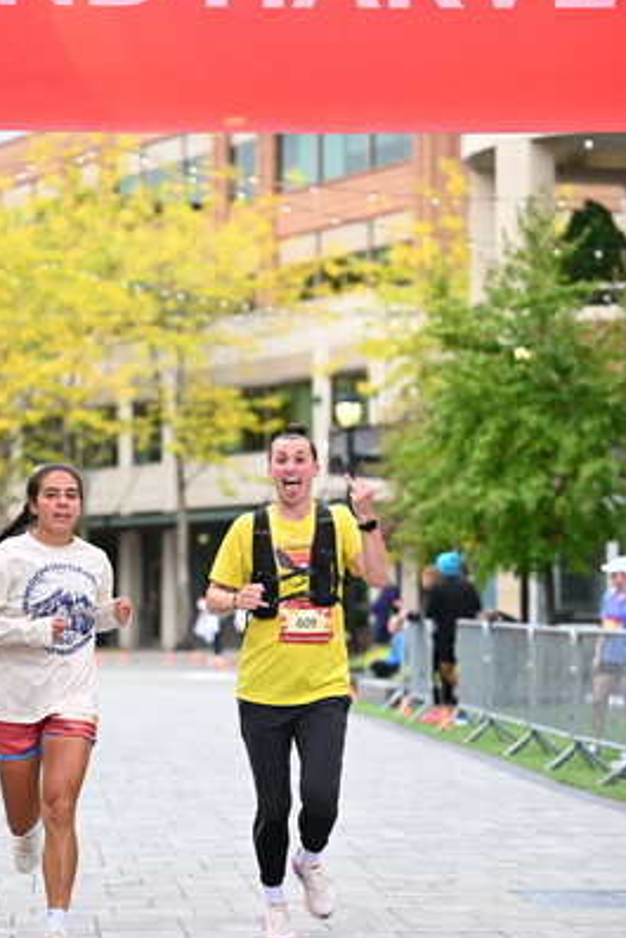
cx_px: 233
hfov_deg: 10.9
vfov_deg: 16.2
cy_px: 560
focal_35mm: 126
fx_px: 3283
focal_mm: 91
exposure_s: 1/2000
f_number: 2.8
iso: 640
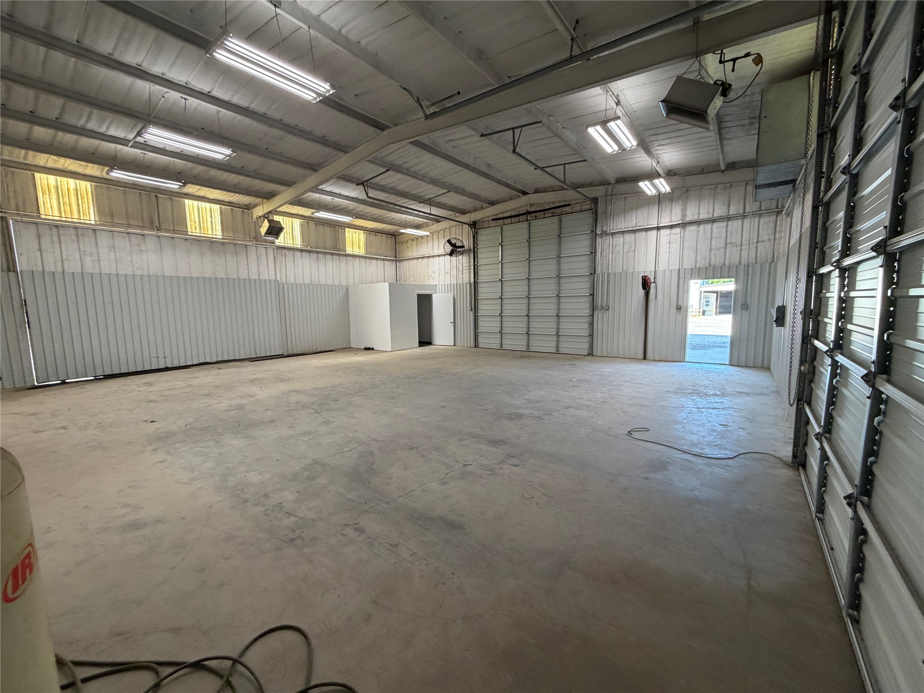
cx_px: 462
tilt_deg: -6.2
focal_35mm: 14
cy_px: 346
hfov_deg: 102.1
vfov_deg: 85.7
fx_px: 374
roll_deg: +2.5
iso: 250
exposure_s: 1/120
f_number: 2.2
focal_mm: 2.22
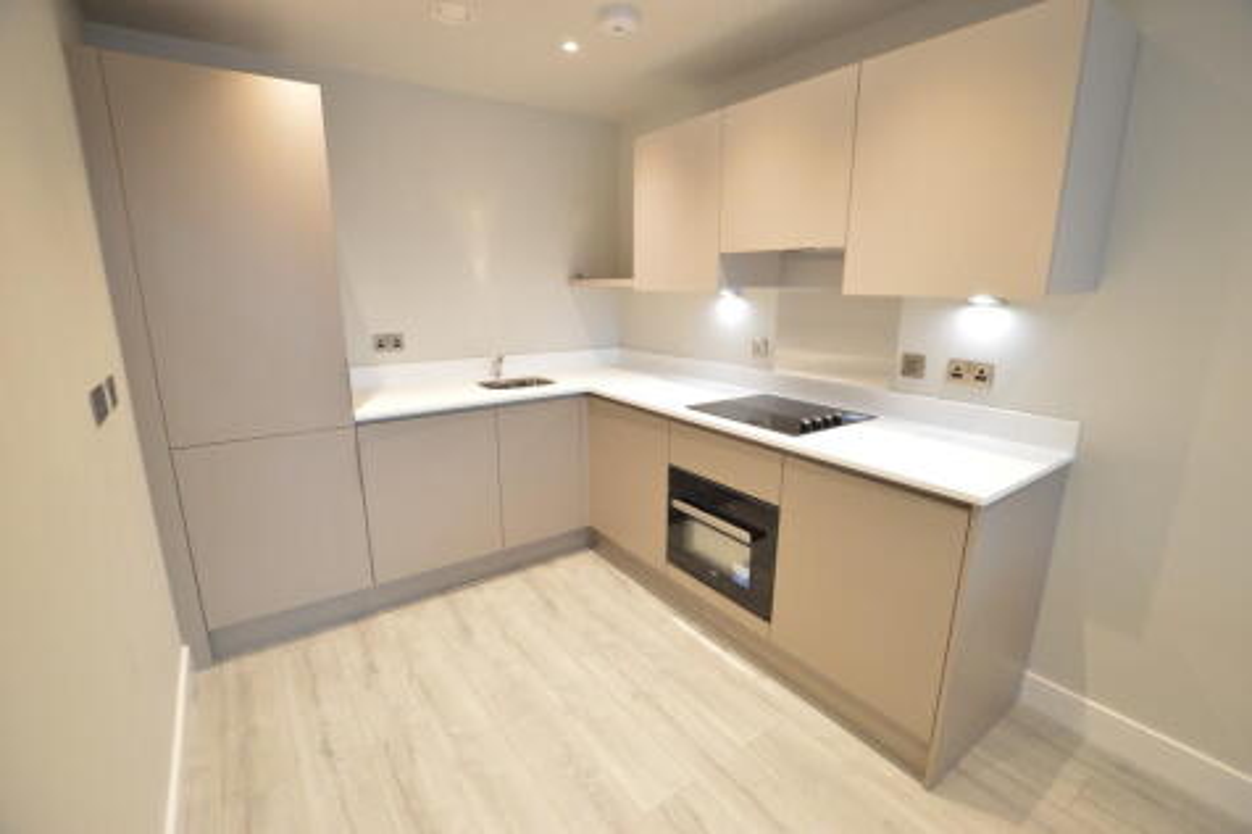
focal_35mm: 15
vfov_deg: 77.3
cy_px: 417
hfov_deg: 100.4
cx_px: 626
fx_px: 521
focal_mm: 10
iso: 200
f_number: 3.5
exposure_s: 1/15
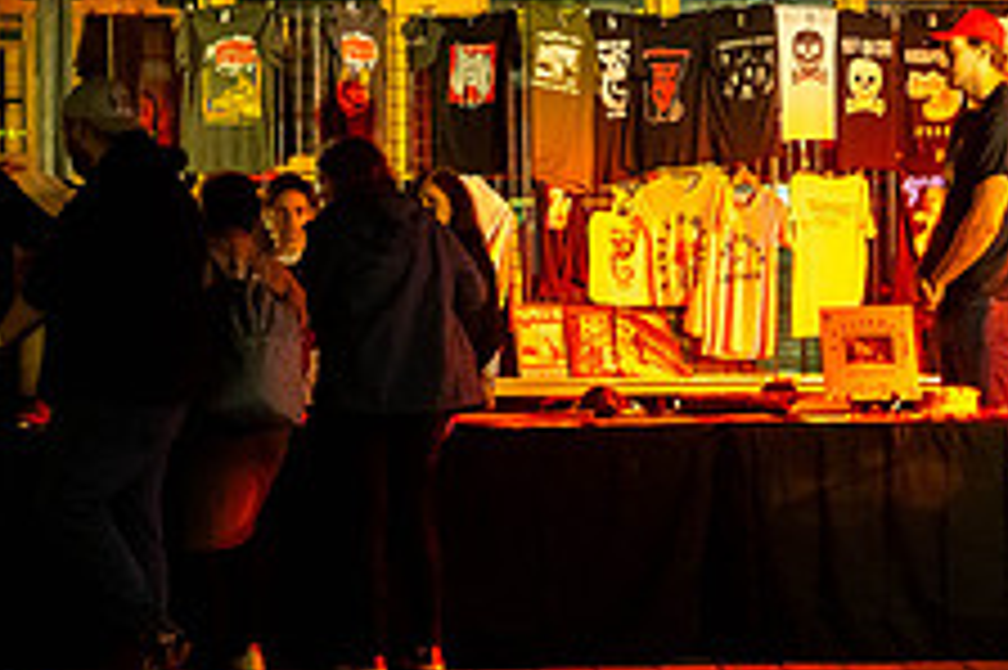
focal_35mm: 152
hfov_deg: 13.5
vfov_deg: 9.0
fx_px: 4253
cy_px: 379
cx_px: 533
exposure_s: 1/200
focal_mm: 50
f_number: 2
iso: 3200
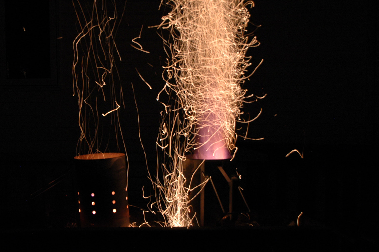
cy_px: 133
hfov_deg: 36.2
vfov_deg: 24.7
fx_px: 575
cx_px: 135
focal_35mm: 55
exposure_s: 1/2
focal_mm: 27
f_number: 4.5
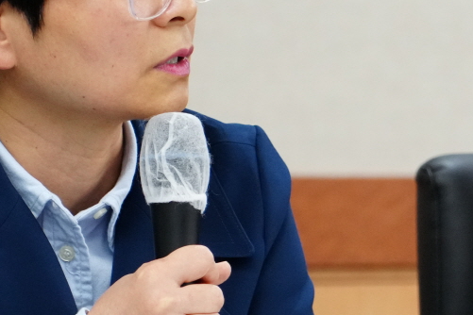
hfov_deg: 5.5
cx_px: 472
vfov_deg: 3.6
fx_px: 4953
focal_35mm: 377
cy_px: 240
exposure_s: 1/200
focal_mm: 105
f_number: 4
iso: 3200
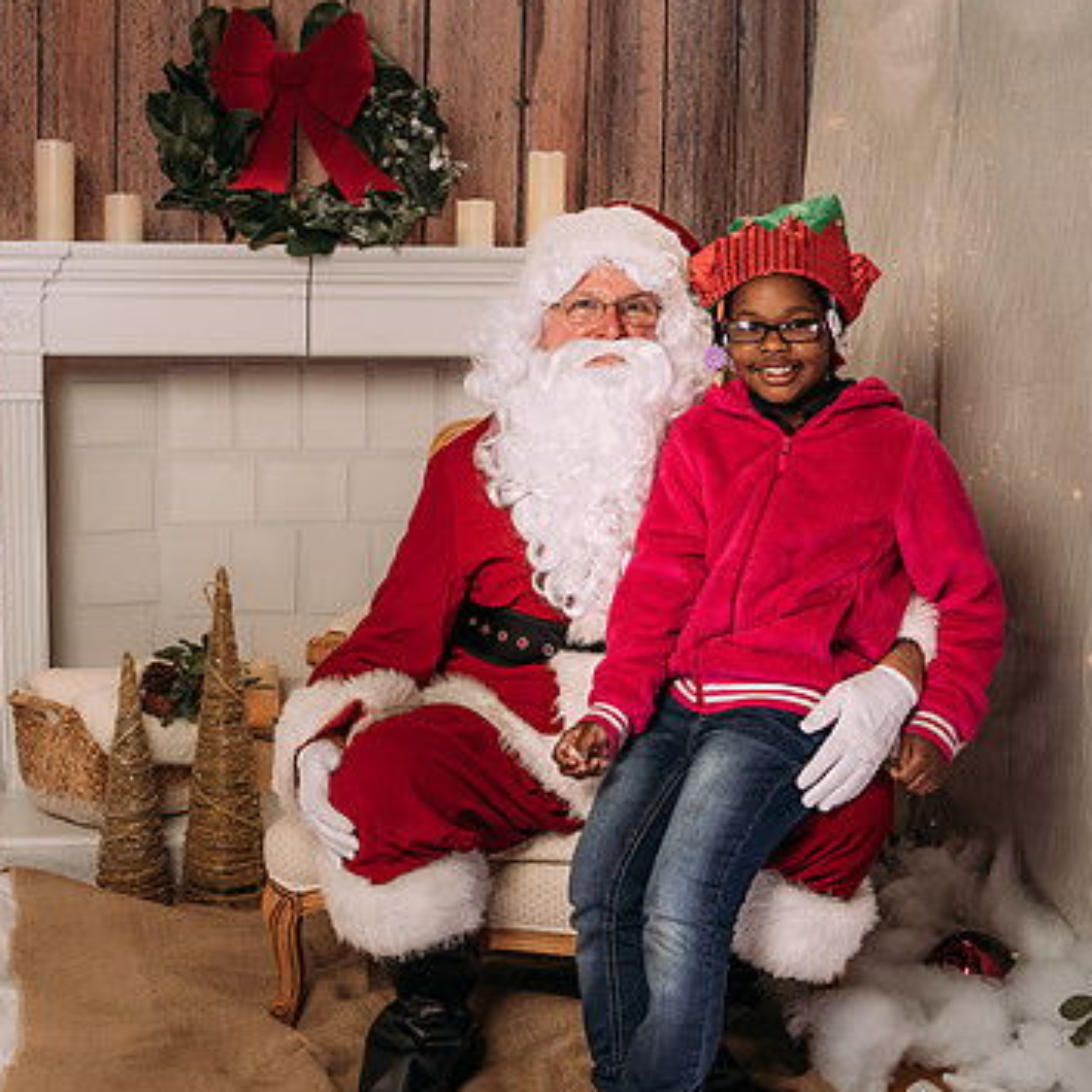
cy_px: 566
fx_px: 1892
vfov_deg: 32.2
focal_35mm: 53
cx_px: 424
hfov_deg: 32.1
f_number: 5.6
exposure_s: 1/100
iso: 100
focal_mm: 35
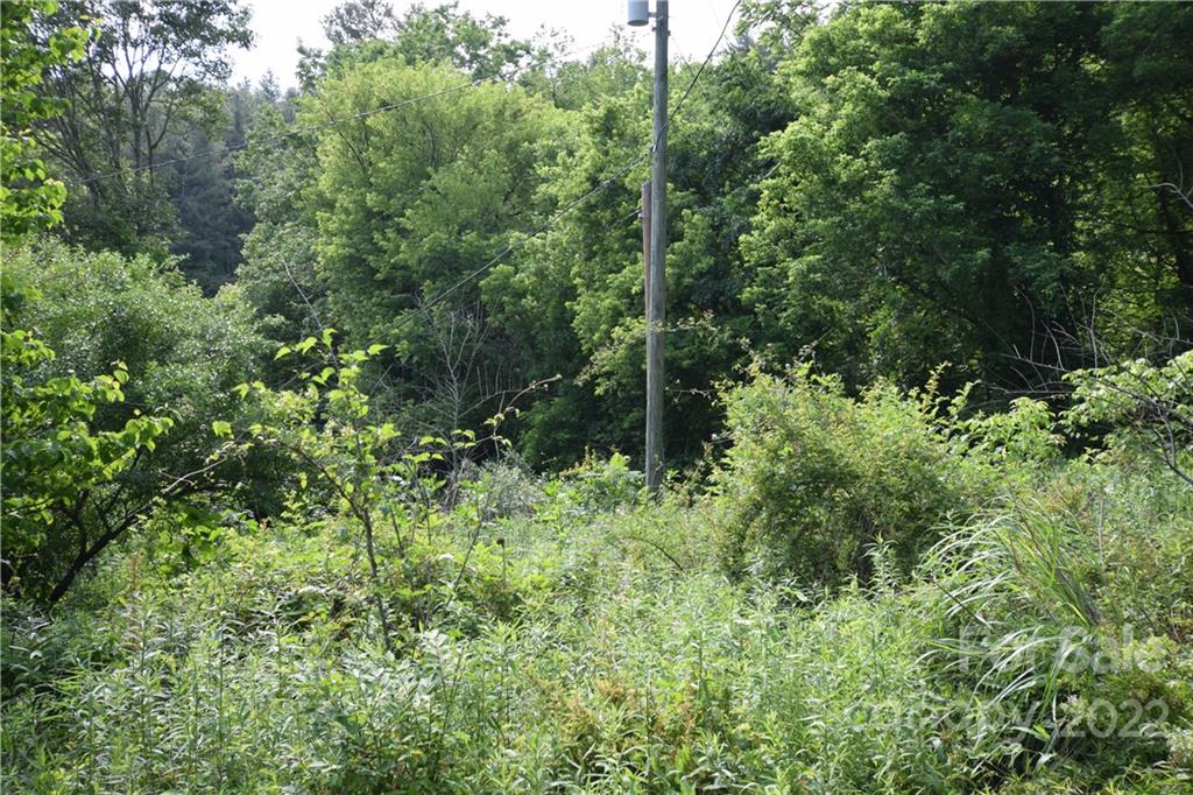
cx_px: 596
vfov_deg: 36.8
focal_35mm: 36
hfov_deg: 53.1
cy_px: 398
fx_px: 1193
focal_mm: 24
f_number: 8
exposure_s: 1/250
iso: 400
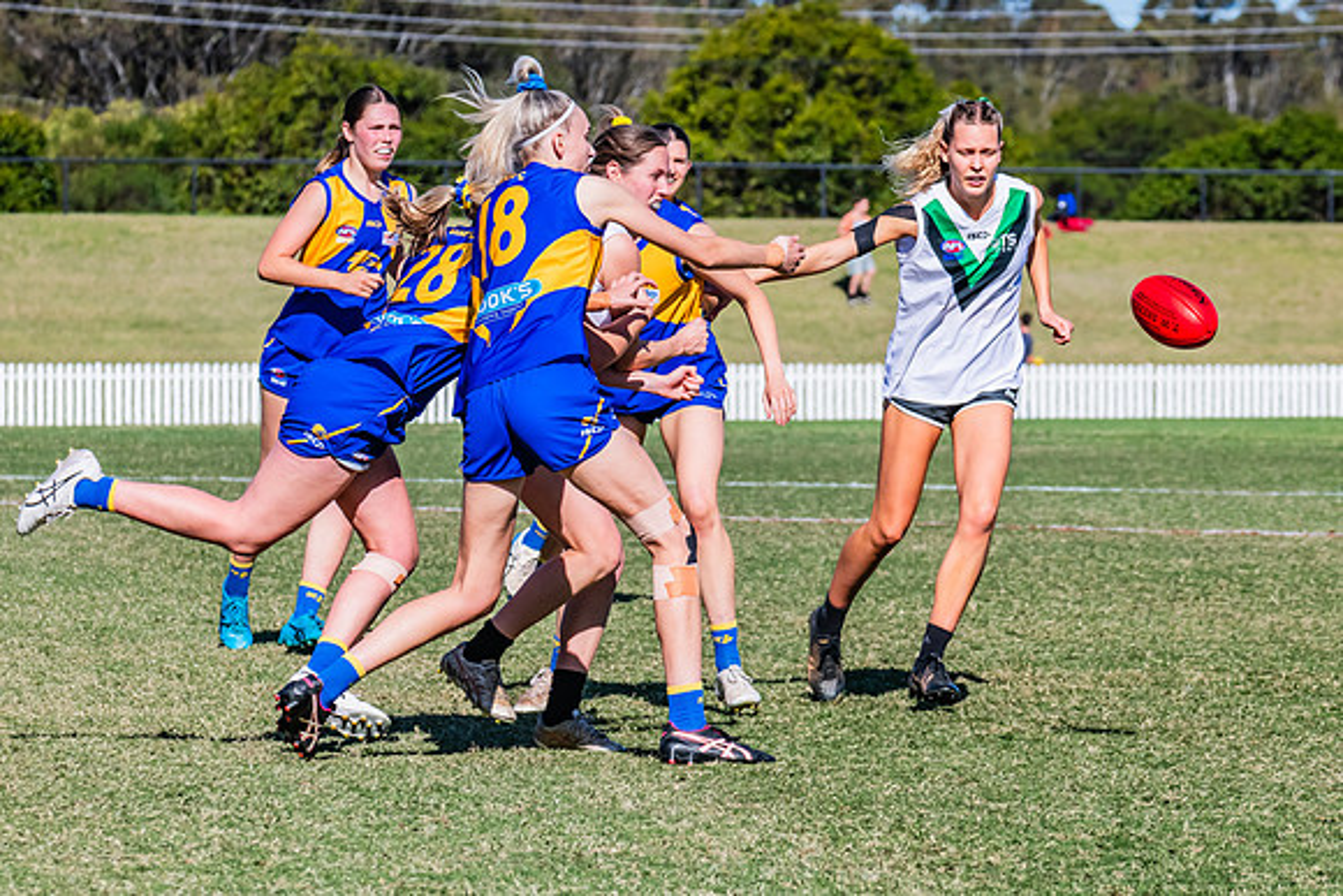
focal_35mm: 308
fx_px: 11479
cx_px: 691
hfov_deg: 6.7
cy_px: 523
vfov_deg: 4.5
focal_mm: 220
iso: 640
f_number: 11
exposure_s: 1/1250
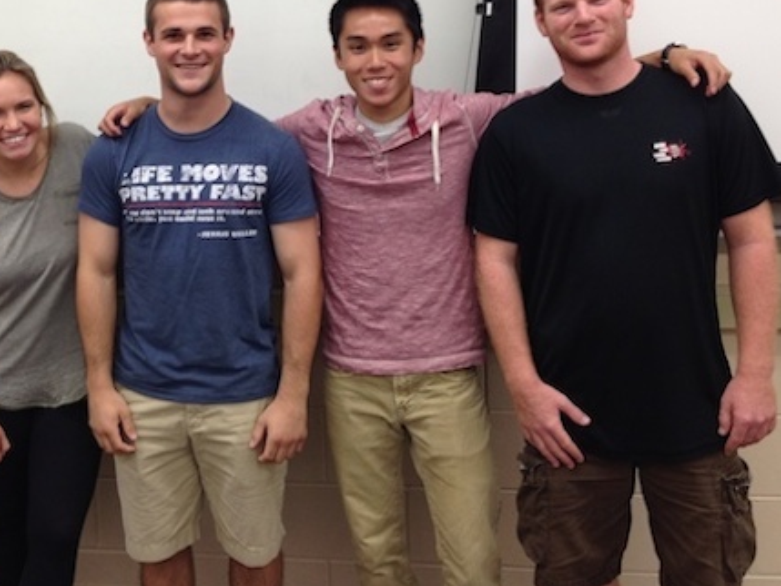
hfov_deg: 37.7
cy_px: 166
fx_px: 1128
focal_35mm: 50
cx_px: 244
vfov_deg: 28.8
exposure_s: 1/40
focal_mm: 4.12
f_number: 2.4
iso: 64
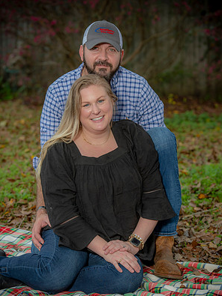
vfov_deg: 15.5
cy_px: 164
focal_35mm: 127
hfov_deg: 11.7
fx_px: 1087
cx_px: 111
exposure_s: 1/200
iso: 160
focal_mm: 116
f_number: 5
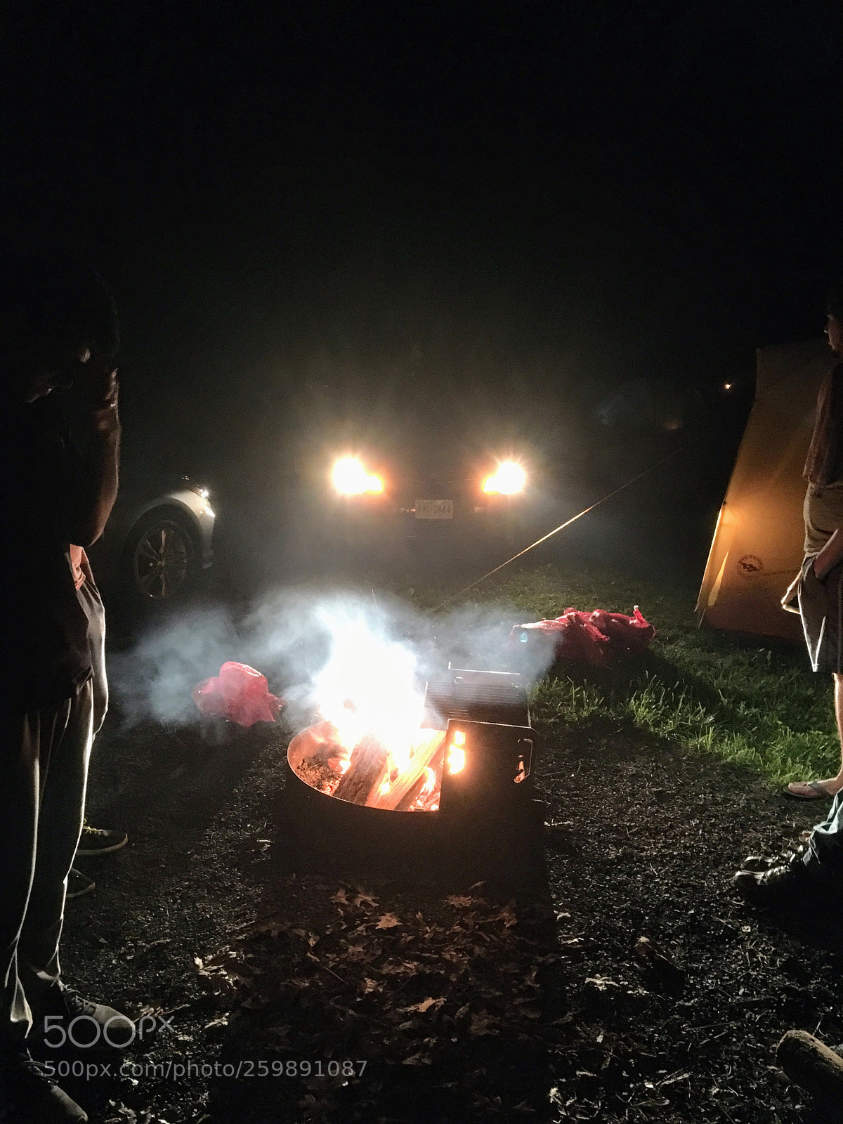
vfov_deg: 61.7
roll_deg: +1.4
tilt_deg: -10.1
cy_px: 562
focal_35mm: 29
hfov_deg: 48.2
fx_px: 942
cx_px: 422
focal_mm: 4.15
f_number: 2.2
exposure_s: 1/15
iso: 500
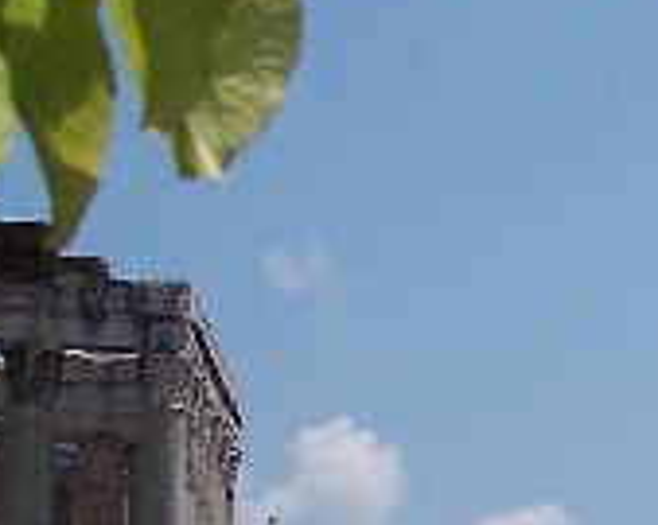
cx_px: 1468
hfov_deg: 9.9
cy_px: 677
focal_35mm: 176
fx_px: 3425
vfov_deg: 8.6
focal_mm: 8
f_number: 4.8
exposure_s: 1/1000
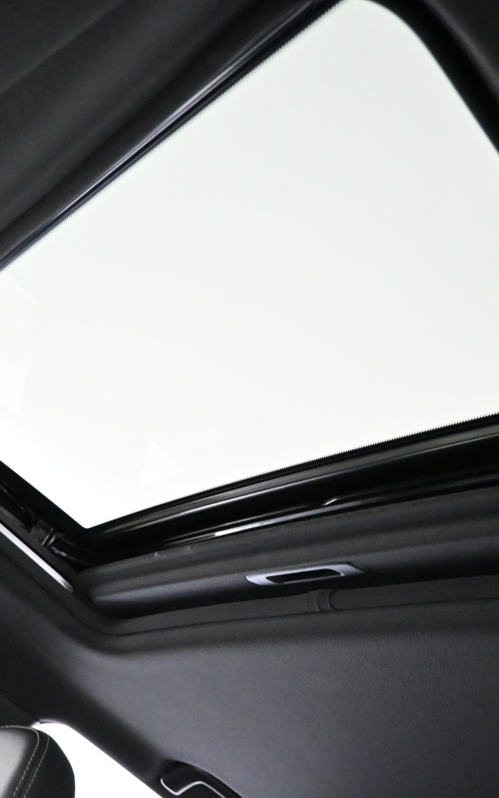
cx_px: 255
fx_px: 827
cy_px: 393
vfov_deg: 51.5
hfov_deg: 33.6
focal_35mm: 38
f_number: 3.5
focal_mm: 16
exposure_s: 1/60
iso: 8000
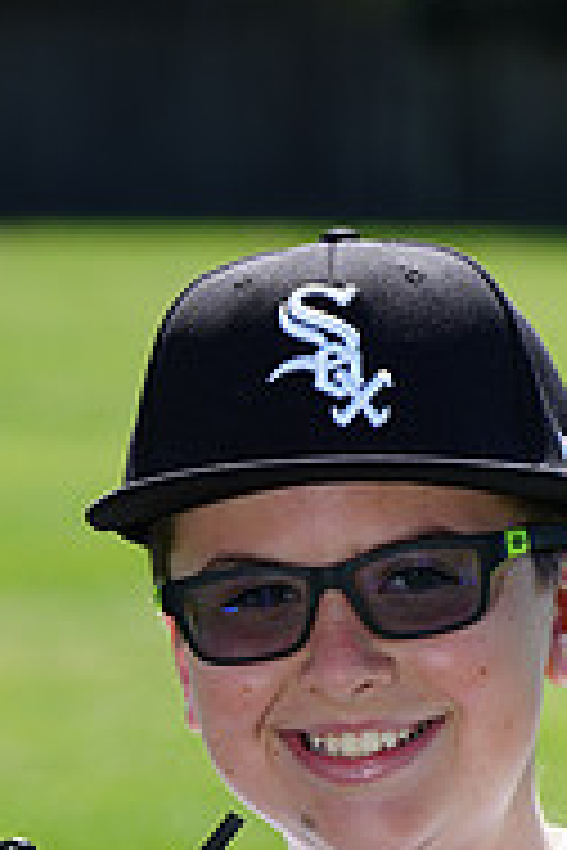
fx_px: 13347
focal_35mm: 565
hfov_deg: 2.4
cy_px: 917
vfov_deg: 3.6
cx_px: 389
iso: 200
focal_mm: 184
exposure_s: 1/250
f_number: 9
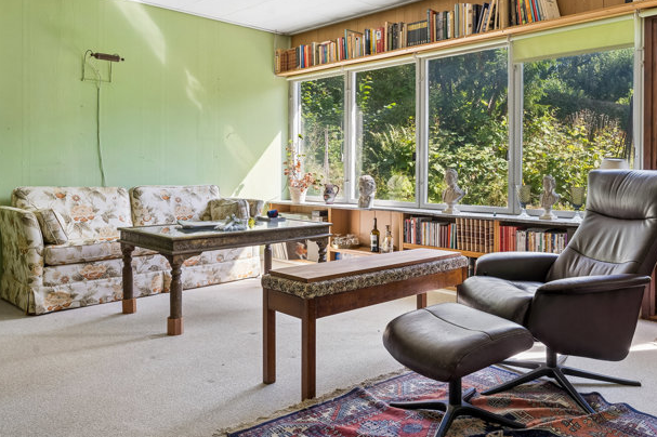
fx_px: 529
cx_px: 411
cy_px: 179
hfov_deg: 62.8
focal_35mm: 29
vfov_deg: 44.7
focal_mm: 22
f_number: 8
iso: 200
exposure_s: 1/30
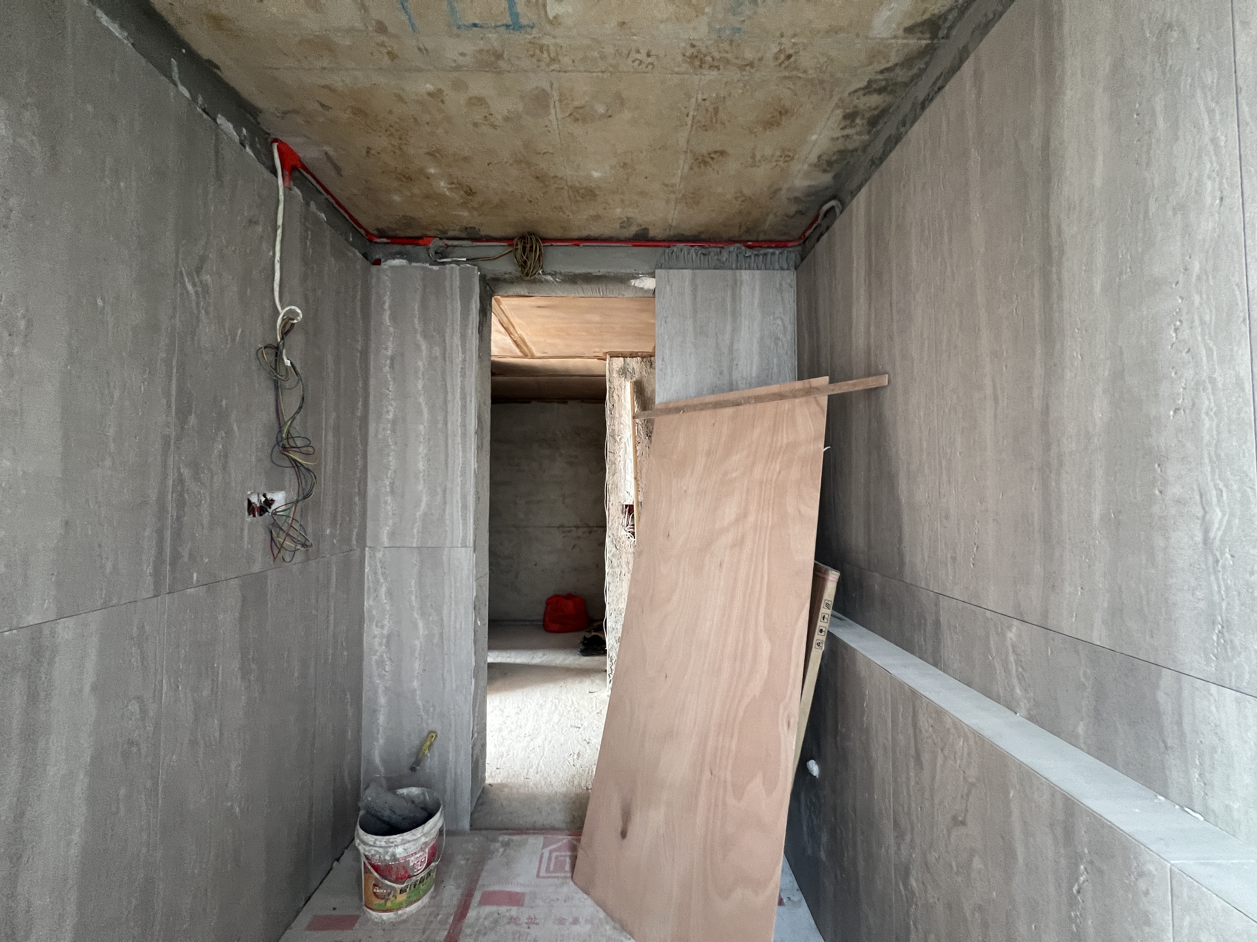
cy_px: 471
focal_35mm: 13
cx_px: 628
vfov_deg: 89.9
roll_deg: +0.0
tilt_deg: +1.6
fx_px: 472
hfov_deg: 106.2
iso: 250
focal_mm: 1.57
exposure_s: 1/90
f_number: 1.8
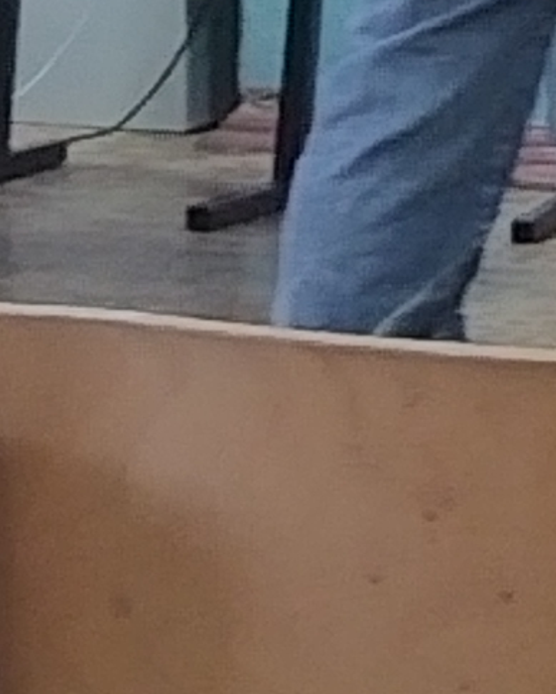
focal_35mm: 313
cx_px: 1435
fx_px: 6436
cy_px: 73
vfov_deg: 6.2
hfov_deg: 4.8
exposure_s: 1/50
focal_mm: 4.95
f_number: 1.9
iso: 849
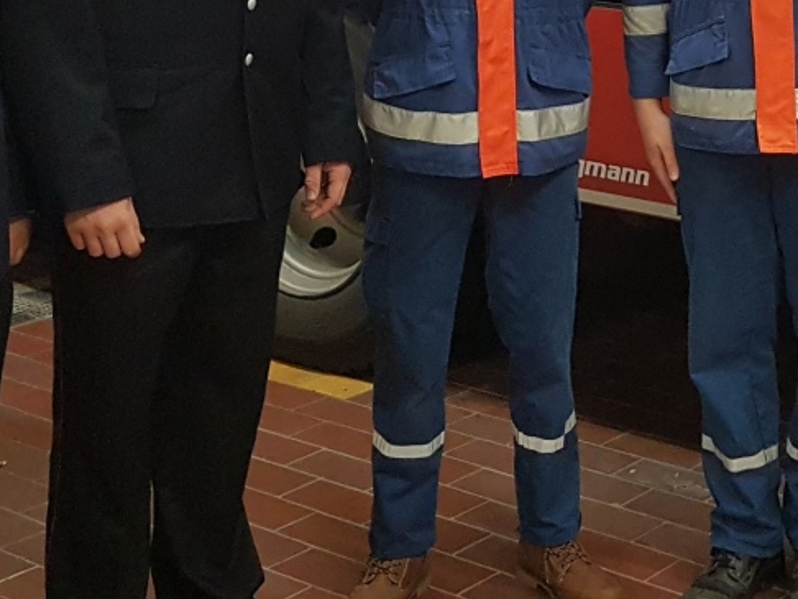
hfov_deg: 24.7
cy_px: -34
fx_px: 1776
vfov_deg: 18.5
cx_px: 685
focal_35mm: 77
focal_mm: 4.2
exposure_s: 1/25
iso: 250
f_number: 1.7
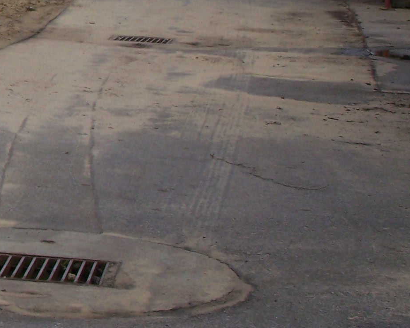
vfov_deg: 8.5
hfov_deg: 10.2
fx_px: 2196
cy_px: -37
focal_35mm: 181
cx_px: -253
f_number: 4.5
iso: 64
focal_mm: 9.3
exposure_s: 1/320
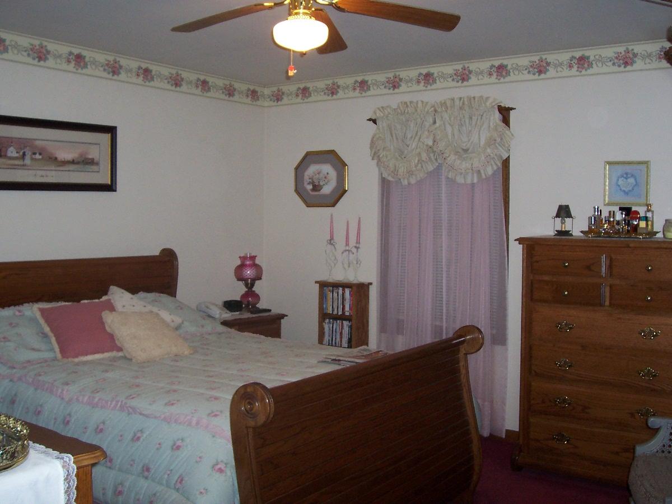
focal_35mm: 37
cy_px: 252
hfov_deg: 50.1
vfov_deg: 38.7
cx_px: 336
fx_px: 718
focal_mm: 5.6
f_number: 2.8
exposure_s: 1/60
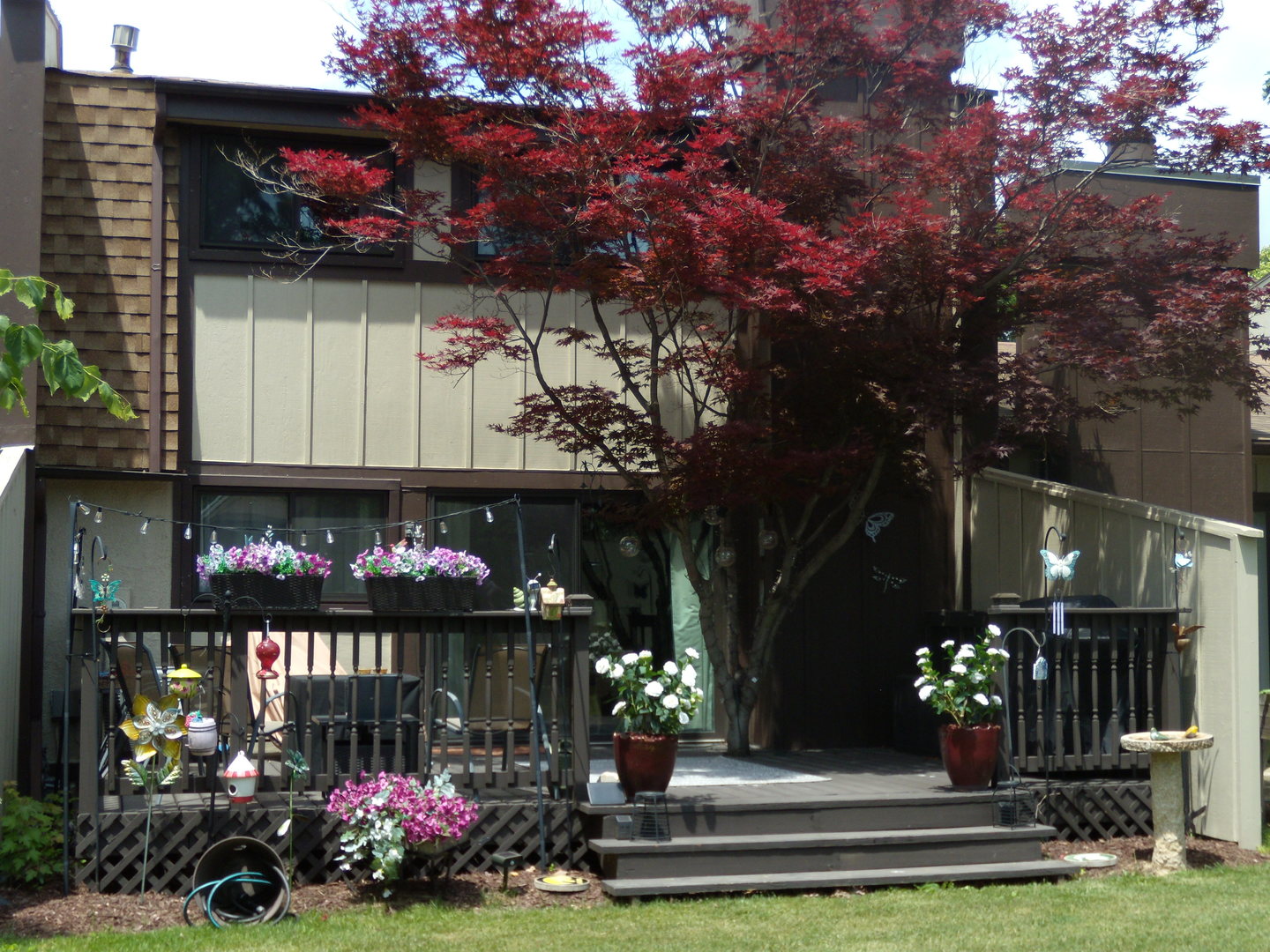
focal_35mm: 50
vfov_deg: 29.1
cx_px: 635
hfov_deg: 38.2
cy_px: 476
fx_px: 1834
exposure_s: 1/320
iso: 80
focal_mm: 8.8
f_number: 3.8
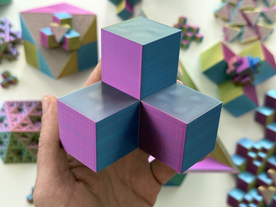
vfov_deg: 30.3
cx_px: 138
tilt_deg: -84.7
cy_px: 104
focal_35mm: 48
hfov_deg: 39.7
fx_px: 383
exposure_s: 1/60
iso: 250
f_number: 1.78
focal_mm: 6.76
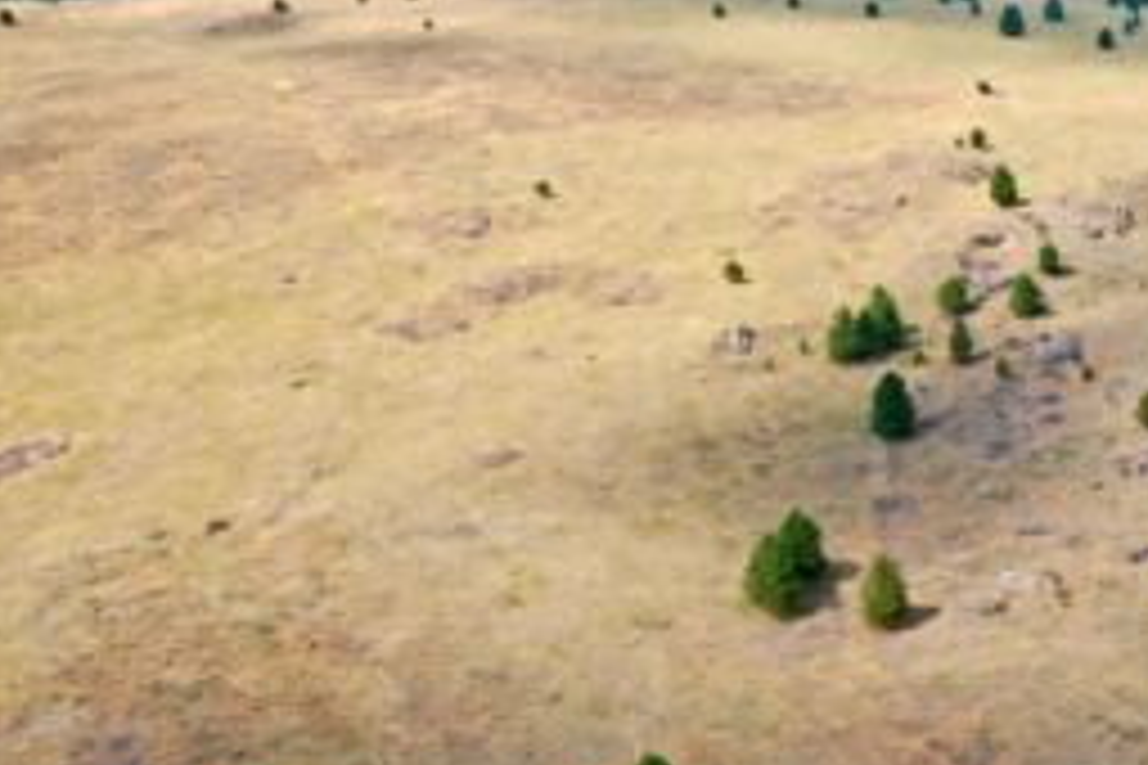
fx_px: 1403
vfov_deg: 30.4
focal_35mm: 44
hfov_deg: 42.8
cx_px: 887
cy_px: 488
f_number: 5.6
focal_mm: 10.26
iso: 100
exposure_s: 1/320
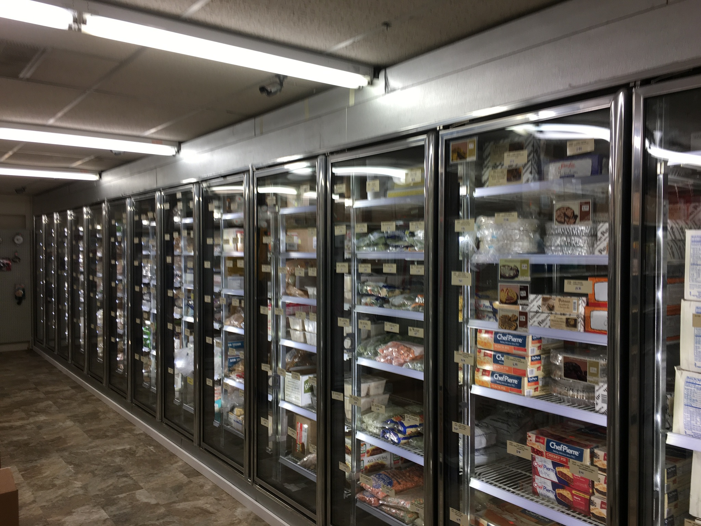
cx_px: 350
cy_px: 263
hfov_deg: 61.7
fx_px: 587
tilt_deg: -1.2
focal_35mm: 29
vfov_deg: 48.2
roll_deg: -0.5
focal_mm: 4.15
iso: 25
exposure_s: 1/60
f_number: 2.2
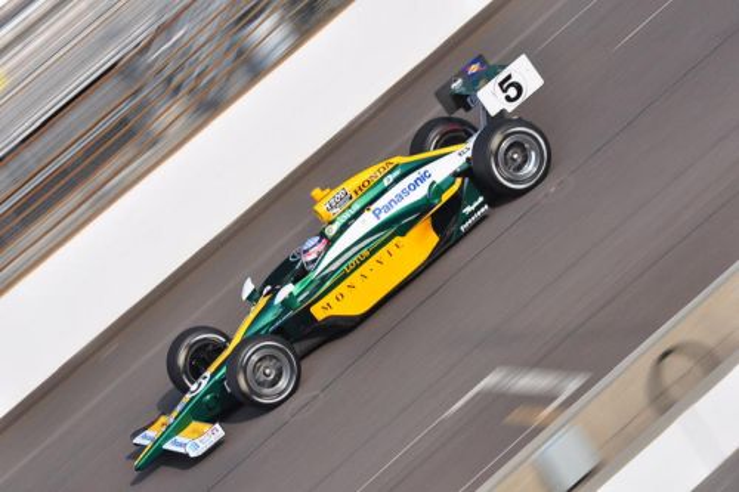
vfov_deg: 5.5
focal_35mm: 248
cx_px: 370
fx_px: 5079
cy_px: 246
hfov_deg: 8.3
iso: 500
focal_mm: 165
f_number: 8
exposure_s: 1/500
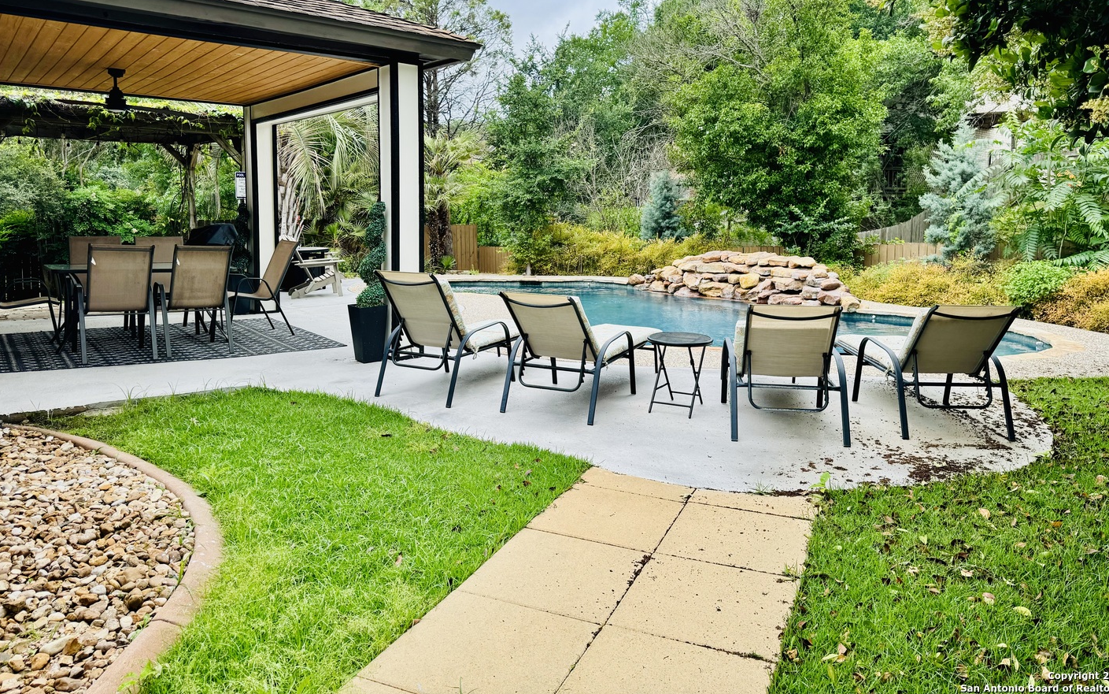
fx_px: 786
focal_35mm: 26
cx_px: 564
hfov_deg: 70.4
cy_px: 269
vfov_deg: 47.3
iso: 80
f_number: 1.78
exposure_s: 1/876
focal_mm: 6.76
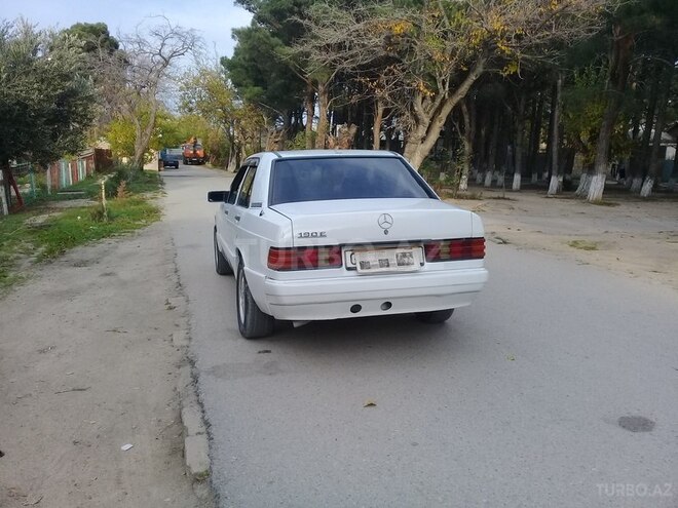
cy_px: 254
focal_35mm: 31
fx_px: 607
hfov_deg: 58.4
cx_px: 339
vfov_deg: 45.4
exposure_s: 1/427
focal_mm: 3.3
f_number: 2.2
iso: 50
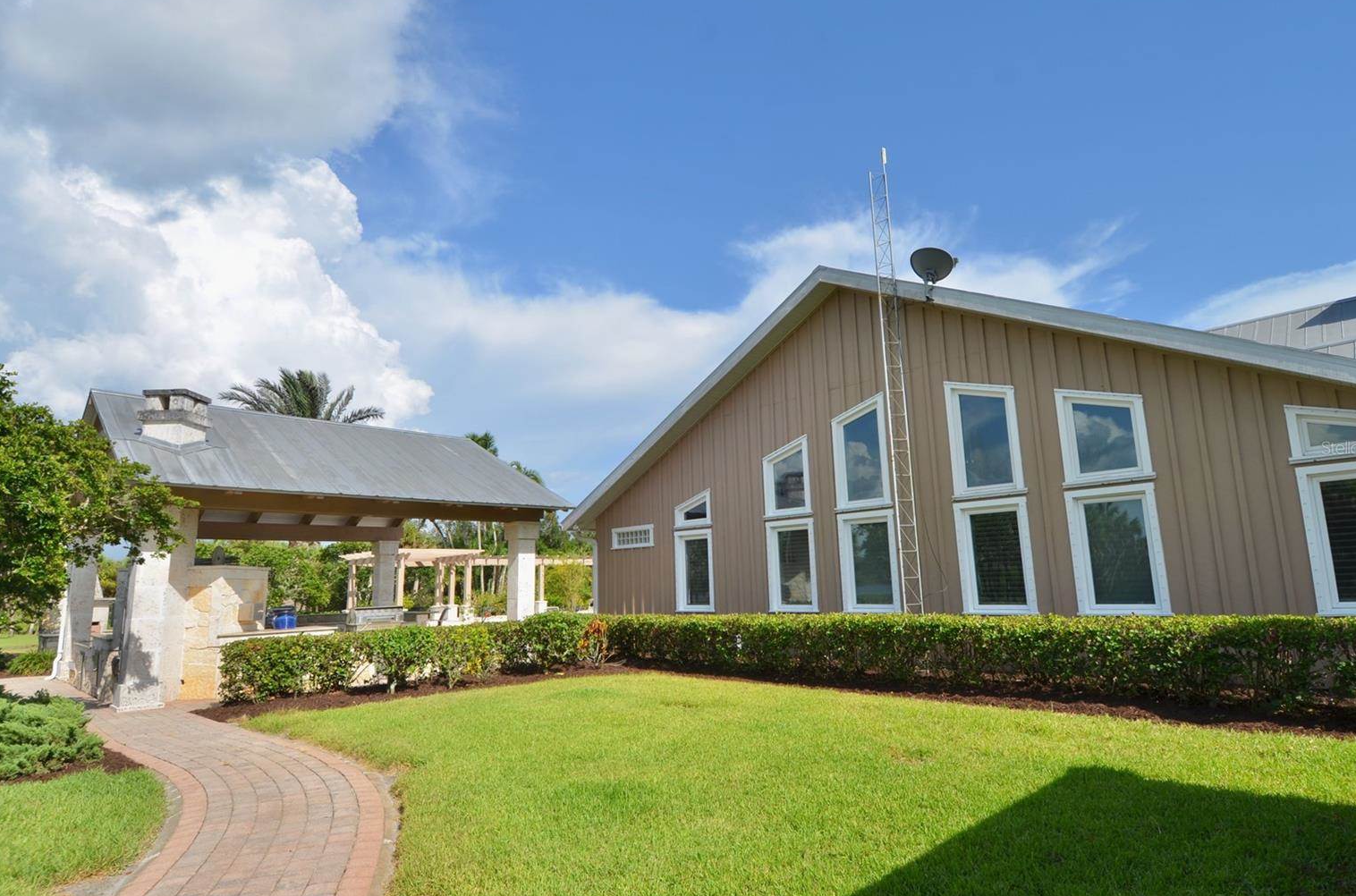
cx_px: 685
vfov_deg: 64.2
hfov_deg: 87.1
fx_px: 714
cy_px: 447
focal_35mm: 19
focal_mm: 12
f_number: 9
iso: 100
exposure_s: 1/320
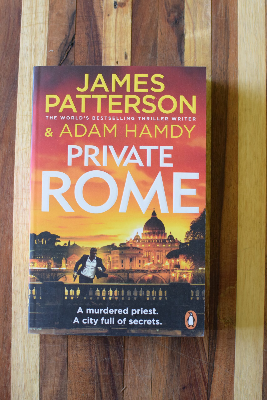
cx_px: 134
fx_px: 584
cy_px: 200
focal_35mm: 52
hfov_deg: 25.8
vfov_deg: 37.8
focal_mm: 35
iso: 1250
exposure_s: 1/125
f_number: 4
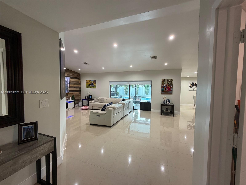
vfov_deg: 85.7
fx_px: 99
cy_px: 92
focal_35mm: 14
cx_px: 123
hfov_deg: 102.1
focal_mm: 2.22
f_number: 2.2
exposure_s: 1/60
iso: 250
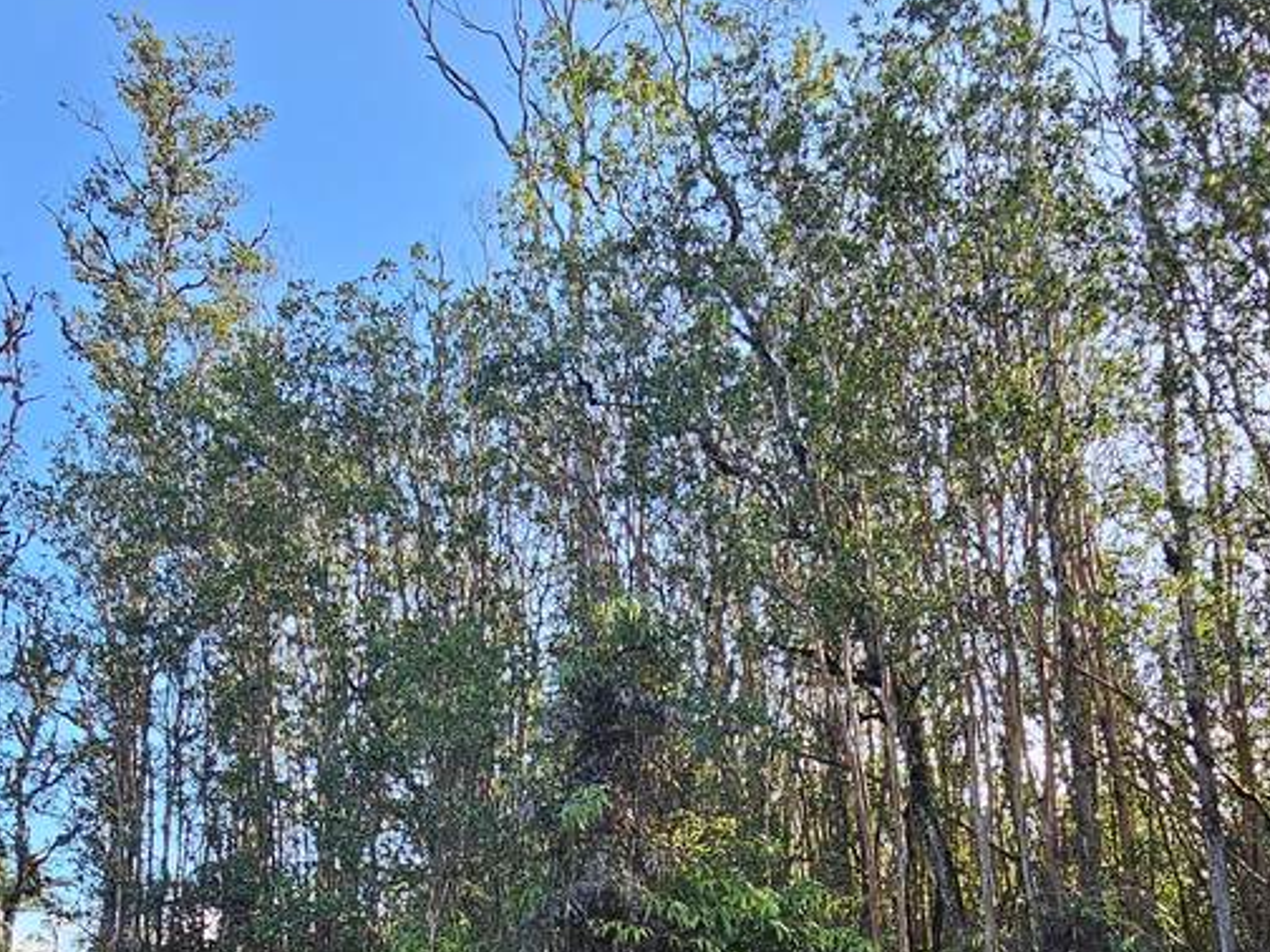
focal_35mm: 33
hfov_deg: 55.2
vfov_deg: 39.3
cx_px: 559
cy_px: 887
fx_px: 1211
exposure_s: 1/329
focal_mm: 2.2
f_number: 2.2
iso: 50
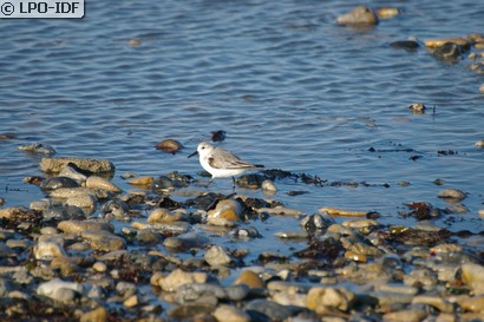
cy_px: 161
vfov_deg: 3.1
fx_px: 6047
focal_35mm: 450
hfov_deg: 4.6
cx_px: 242
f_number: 6.7
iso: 200
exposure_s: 1/500
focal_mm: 300
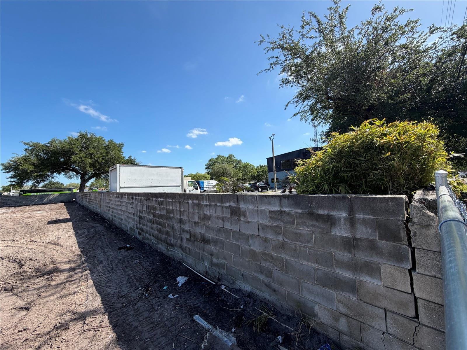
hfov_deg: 102.1
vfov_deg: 85.7
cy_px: 175
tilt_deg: +2.4
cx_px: 234
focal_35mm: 14
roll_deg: +2.7
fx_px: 189
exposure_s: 1/770
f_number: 2.2
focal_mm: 2.22
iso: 32
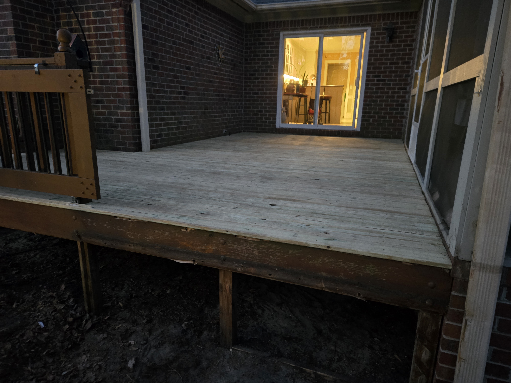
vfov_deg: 58.9
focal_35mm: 23
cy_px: 192
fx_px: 340
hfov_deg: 73.9
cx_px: 256
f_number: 1.8
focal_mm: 5.4
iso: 1250
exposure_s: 1/15
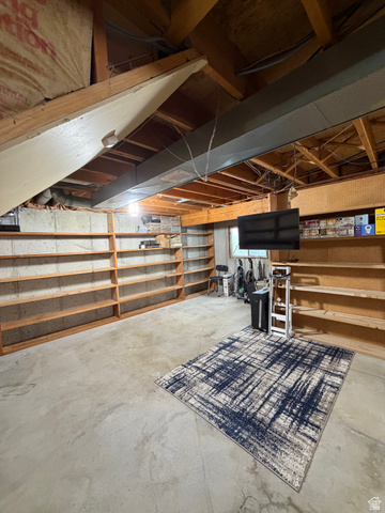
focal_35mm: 14
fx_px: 208
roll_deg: +2.5
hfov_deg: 85.7
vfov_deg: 102.1
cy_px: 256
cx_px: 192
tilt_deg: -3.0
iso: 400
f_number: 2.2
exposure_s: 1/60
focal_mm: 2.22
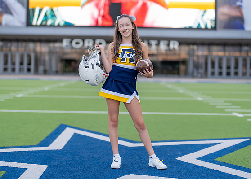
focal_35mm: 60
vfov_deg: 23.7
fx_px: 428
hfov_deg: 32.7
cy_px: 79
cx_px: 127
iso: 100
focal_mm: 50
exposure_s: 1/500
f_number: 1.2
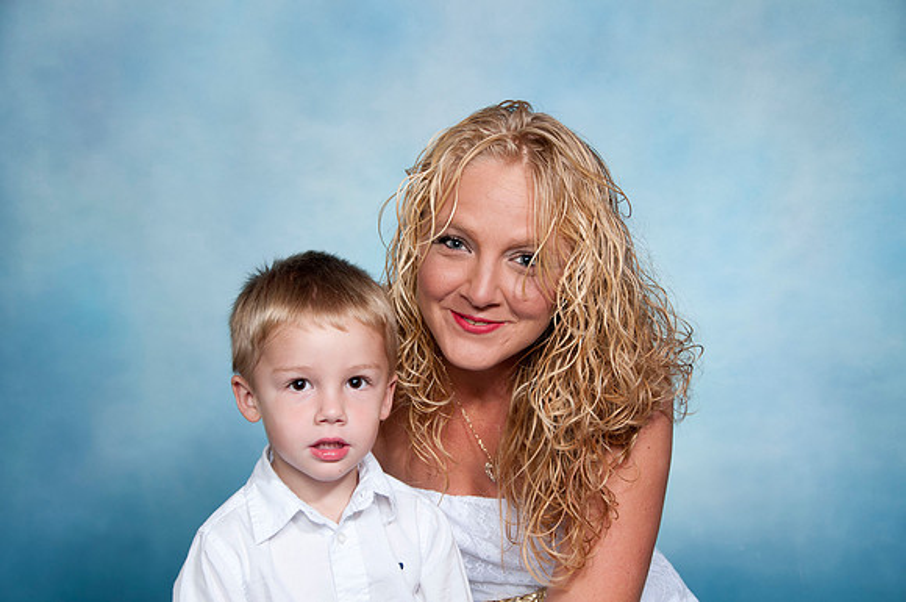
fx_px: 1885
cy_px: 301
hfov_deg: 27.0
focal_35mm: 75
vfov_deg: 18.1
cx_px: 453
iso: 100
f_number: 7.1
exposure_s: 1/60
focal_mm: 50
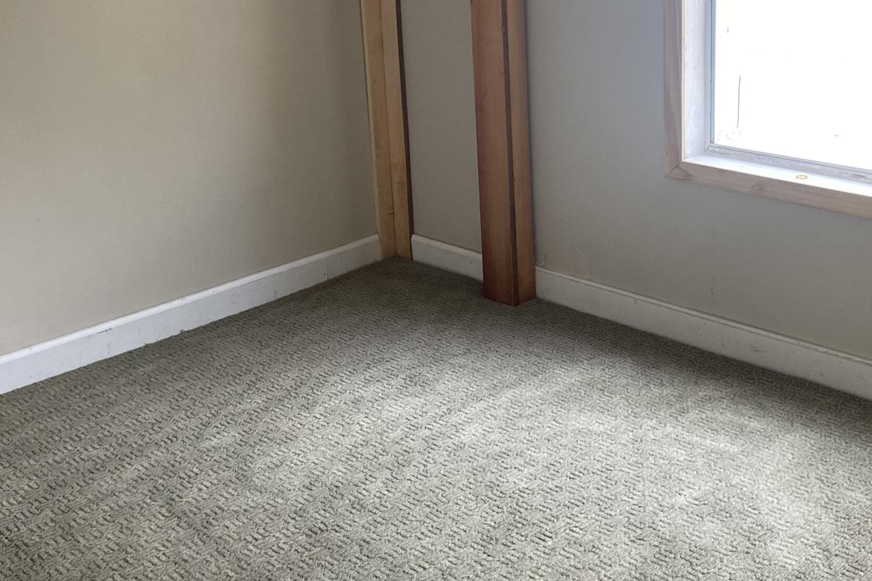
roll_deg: +4.0
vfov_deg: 27.0
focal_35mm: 49
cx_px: 465
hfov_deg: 40.3
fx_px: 1187
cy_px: 121
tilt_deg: -14.1
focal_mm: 4.25
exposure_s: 1/117
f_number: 1.8
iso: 125
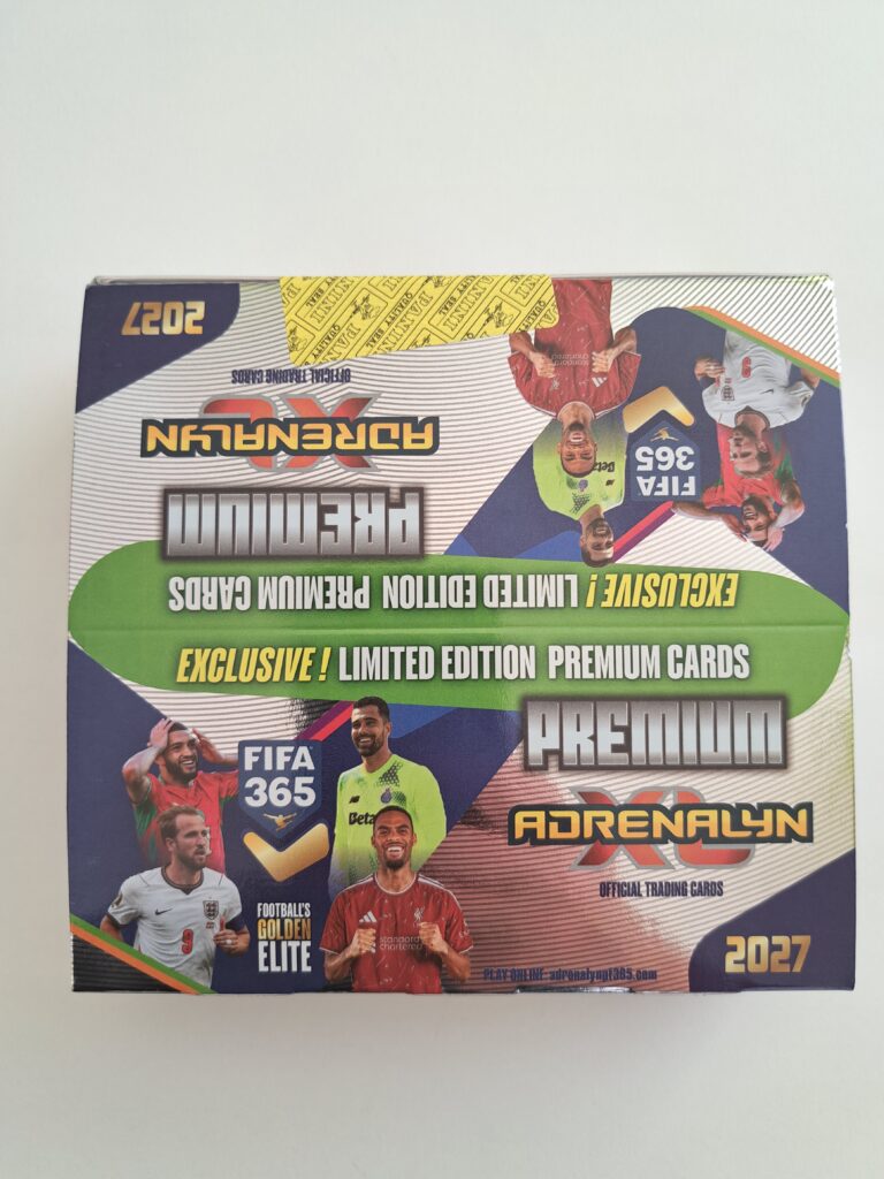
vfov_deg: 71.6
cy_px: 590
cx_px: 442
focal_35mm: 24
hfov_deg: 56.8
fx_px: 817
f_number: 1.8
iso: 50
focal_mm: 5.23
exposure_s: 1/50
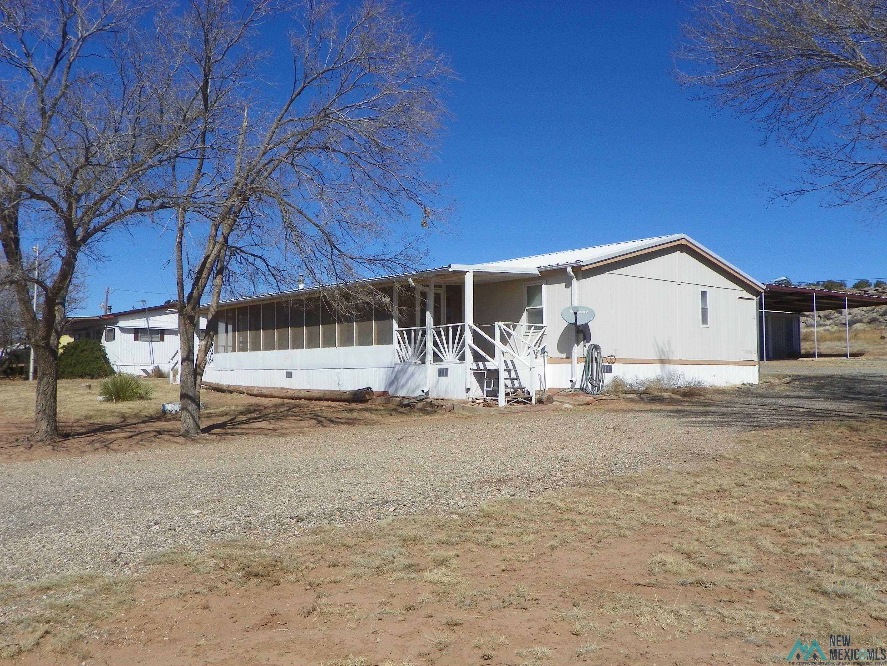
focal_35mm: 33
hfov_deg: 55.3
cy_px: 333
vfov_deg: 43.0
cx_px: 444
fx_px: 846
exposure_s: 1/500
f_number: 5.6
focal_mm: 5.9
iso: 64
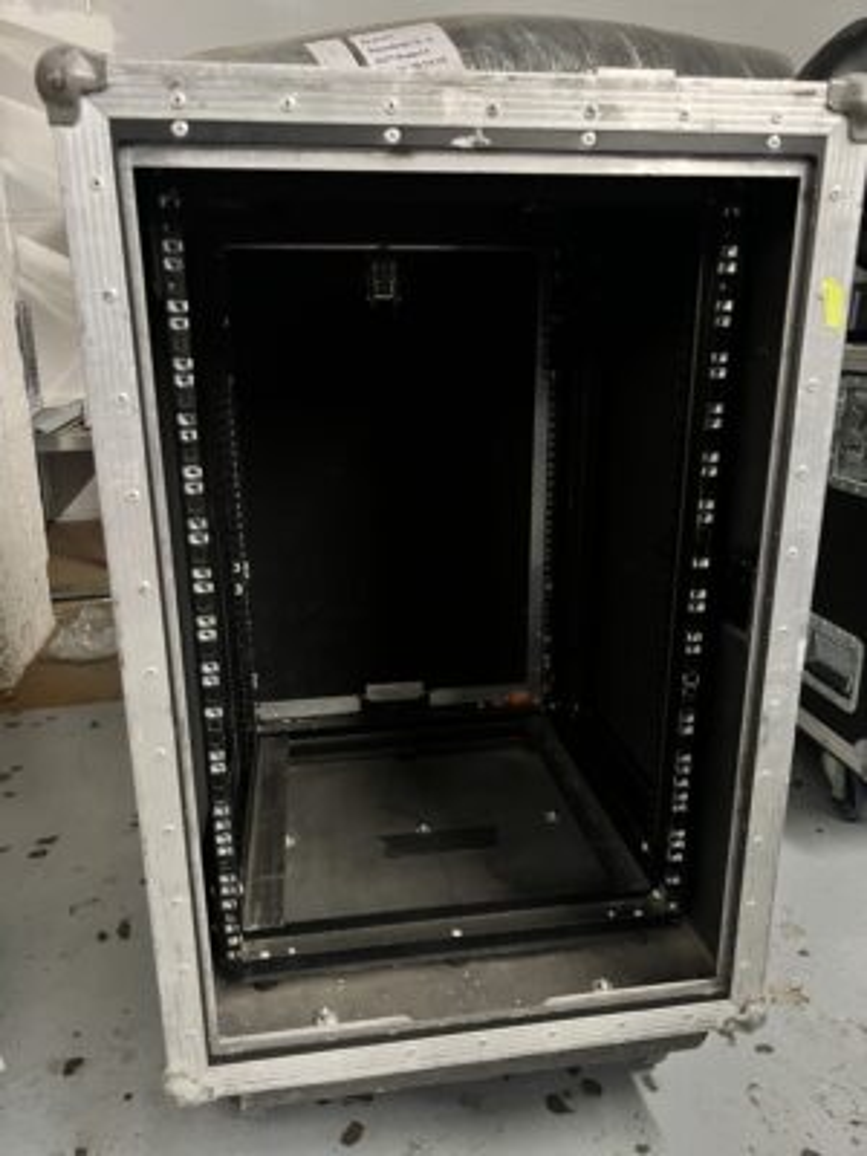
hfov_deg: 53.1
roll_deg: +1.6
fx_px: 868
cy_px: 578
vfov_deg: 67.3
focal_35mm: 26
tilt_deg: -15.4
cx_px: 434
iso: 800
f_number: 1.5
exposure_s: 1/30
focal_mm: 5.7
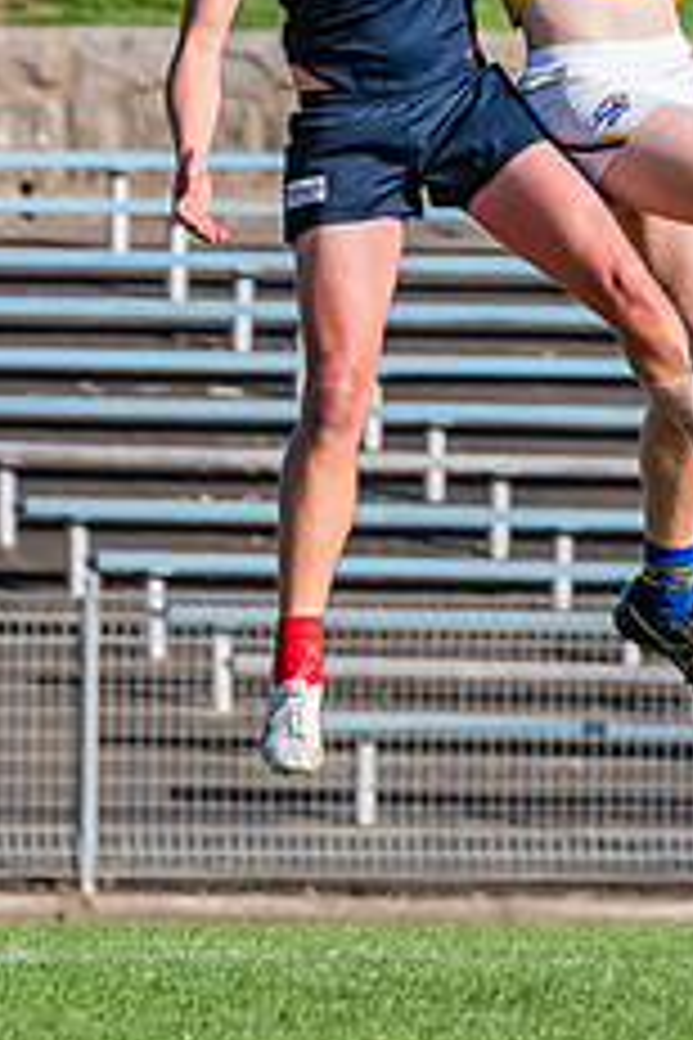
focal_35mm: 1614
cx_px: 439
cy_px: -96
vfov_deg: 1.3
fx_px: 46601
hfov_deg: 0.9
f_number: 9
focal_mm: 420
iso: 800
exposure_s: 1/1600
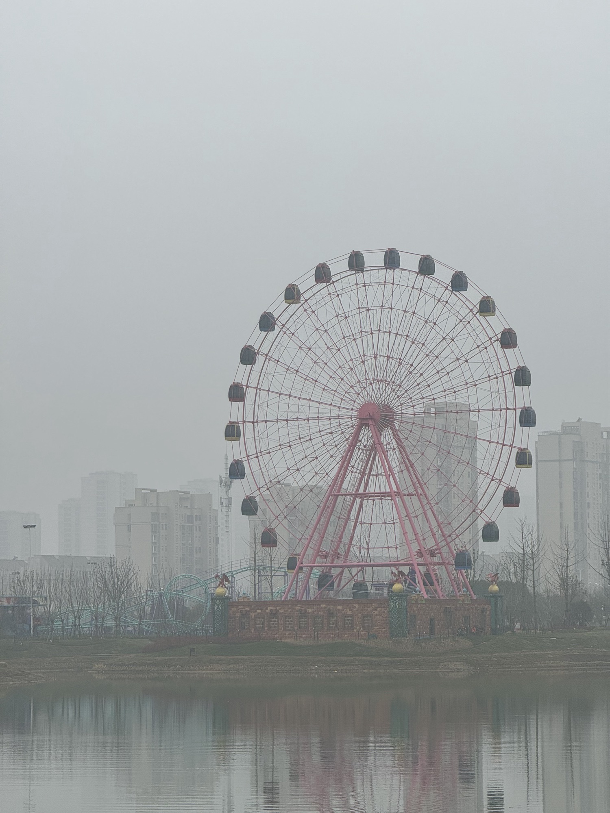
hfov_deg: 12.3
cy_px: 406
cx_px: 305
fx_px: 2820
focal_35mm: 120
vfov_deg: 16.4
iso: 50
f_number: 2.8
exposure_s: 1/1422
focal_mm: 15.66
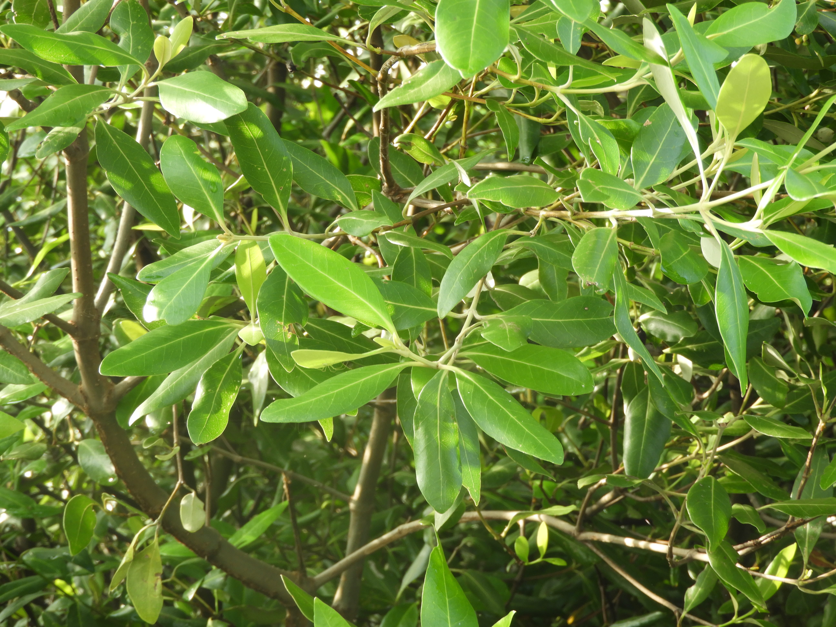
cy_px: 314
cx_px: 418
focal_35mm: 95
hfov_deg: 20.7
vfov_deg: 15.6
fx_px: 2294
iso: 100
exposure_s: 1/60
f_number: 4.8
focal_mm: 17
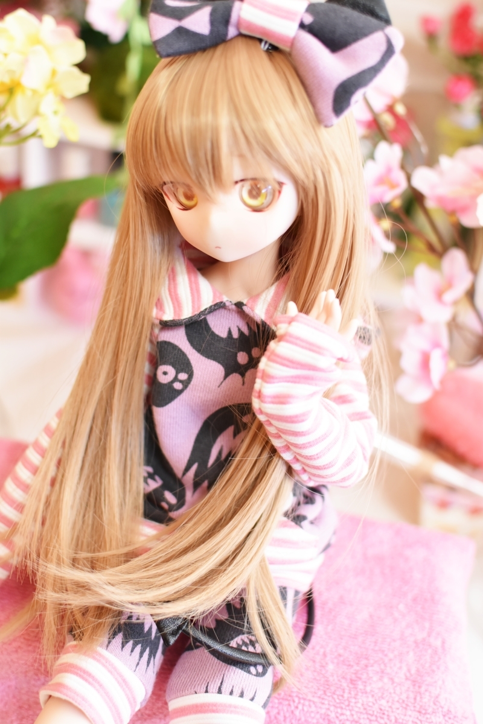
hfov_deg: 25.8
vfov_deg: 37.9
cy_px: 362
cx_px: 242
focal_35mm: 52
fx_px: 1056
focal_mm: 35
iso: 800
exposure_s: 1/60
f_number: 2.5
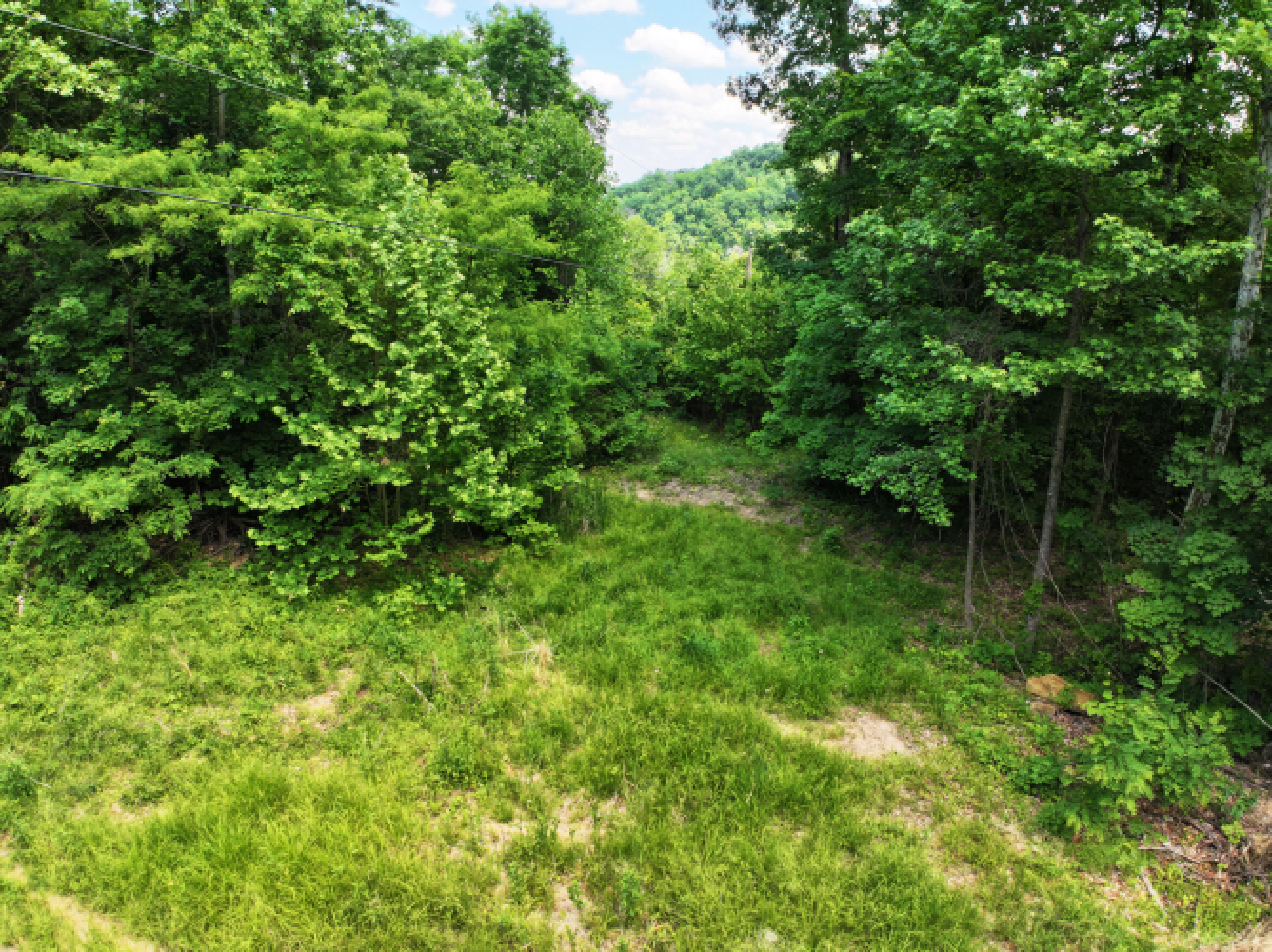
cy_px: 476
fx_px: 881
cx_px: 636
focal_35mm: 24
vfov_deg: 56.8
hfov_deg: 71.6
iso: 100
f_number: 3.5
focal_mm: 12.29
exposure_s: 1/120
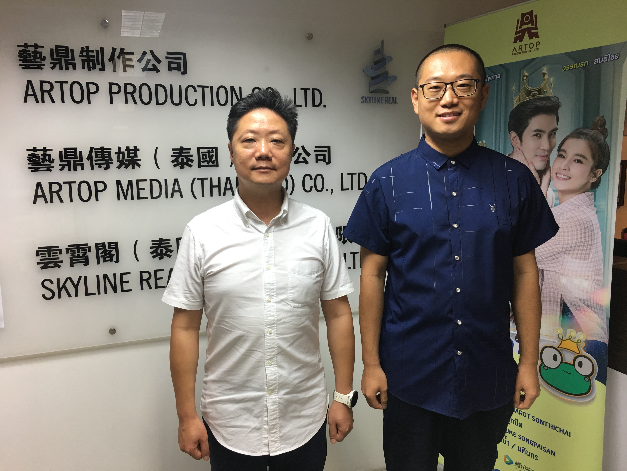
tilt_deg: -6.8
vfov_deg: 48.2
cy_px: 236
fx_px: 525
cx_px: 314
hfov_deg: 61.7
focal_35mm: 29
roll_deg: +1.6
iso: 50
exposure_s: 1/17
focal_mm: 4.15
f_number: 2.2
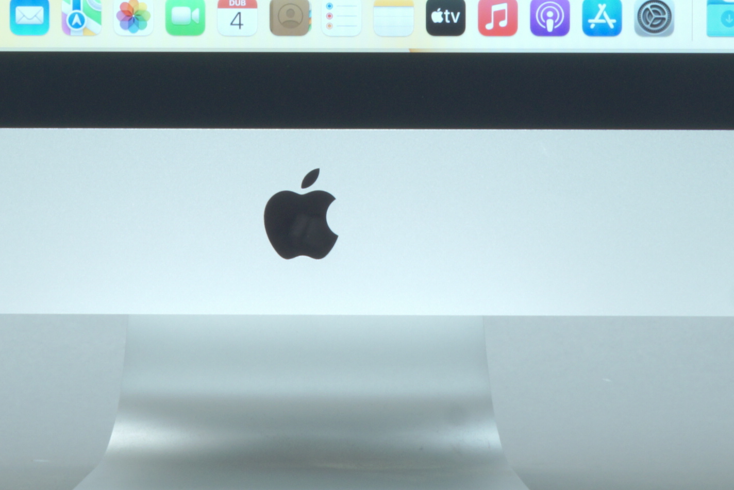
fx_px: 2825
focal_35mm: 138
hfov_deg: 14.8
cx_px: 311
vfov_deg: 9.7
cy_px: -155
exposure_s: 1/8
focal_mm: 31
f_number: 13
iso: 200
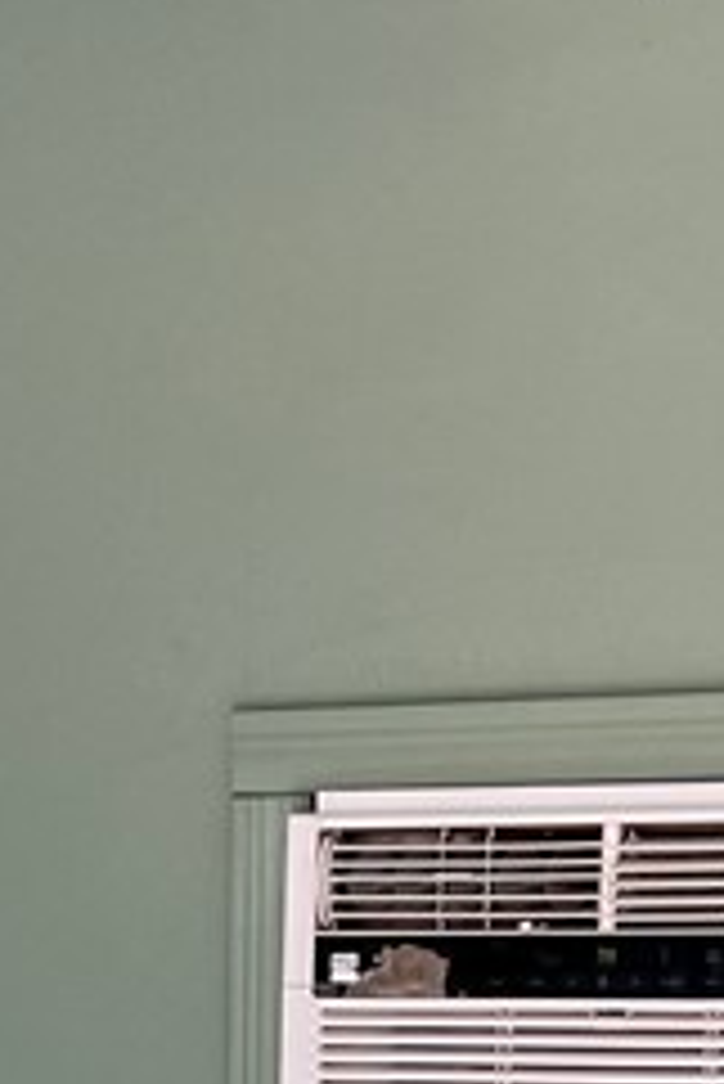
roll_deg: +1.4
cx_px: -193
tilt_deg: -10.6
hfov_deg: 11.6
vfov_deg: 16.6
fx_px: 3464
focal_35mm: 115
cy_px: 1480
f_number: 1.5
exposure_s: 1/128
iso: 64
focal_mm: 5.7
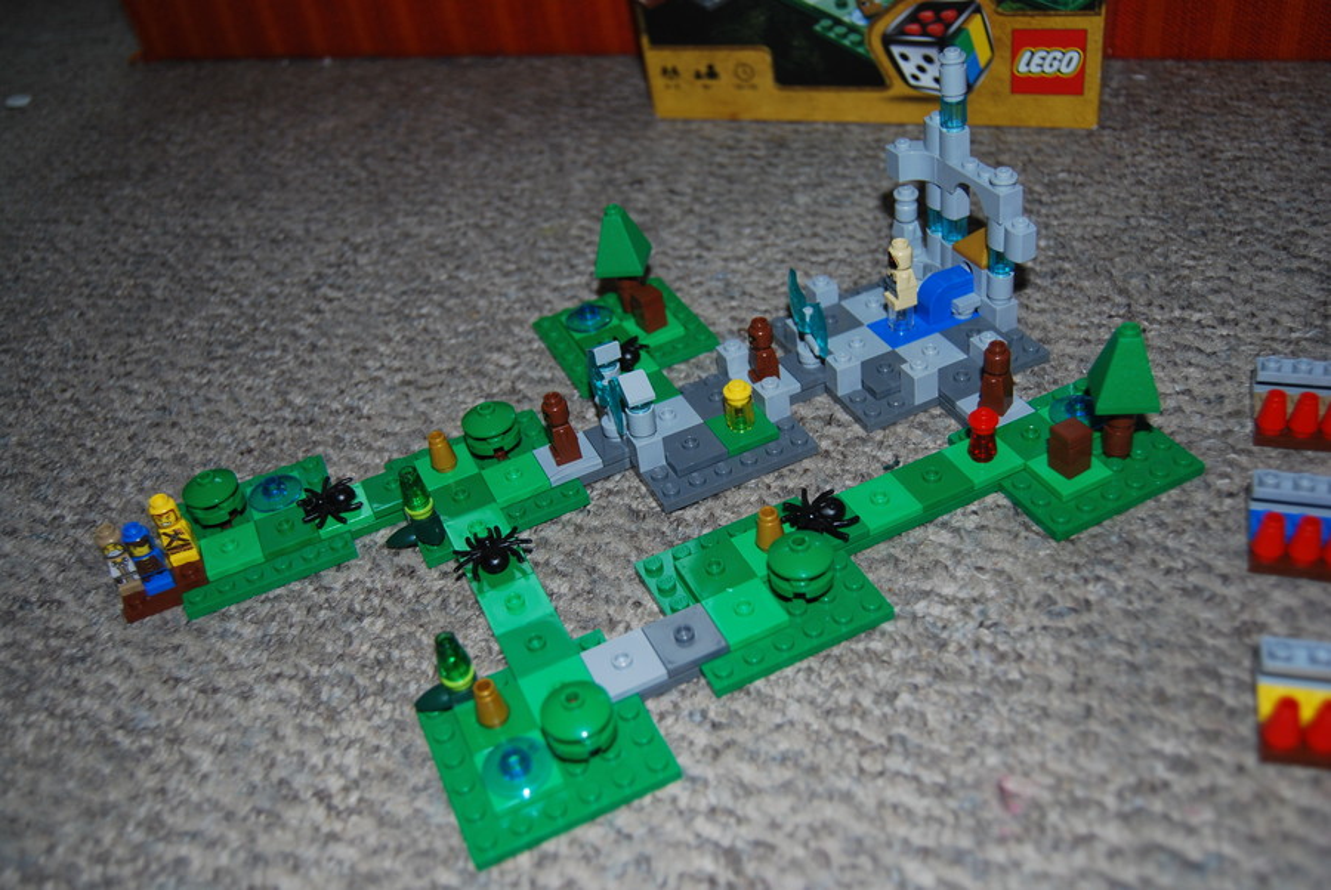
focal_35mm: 33
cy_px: 445
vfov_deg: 40.1
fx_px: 1221
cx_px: 666
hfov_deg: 57.2
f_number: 3.8
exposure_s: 1/60
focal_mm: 22
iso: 200
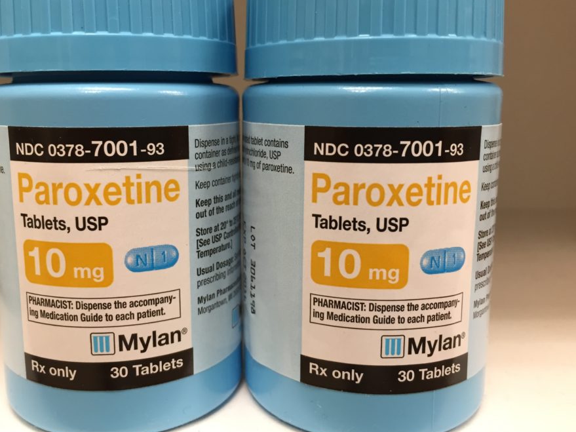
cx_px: 254
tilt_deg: -10.3
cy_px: 199
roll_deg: +0.0
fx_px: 549
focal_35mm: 33
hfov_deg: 55.2
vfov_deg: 42.9
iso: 80
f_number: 2.2
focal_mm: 4.15
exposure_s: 1/30
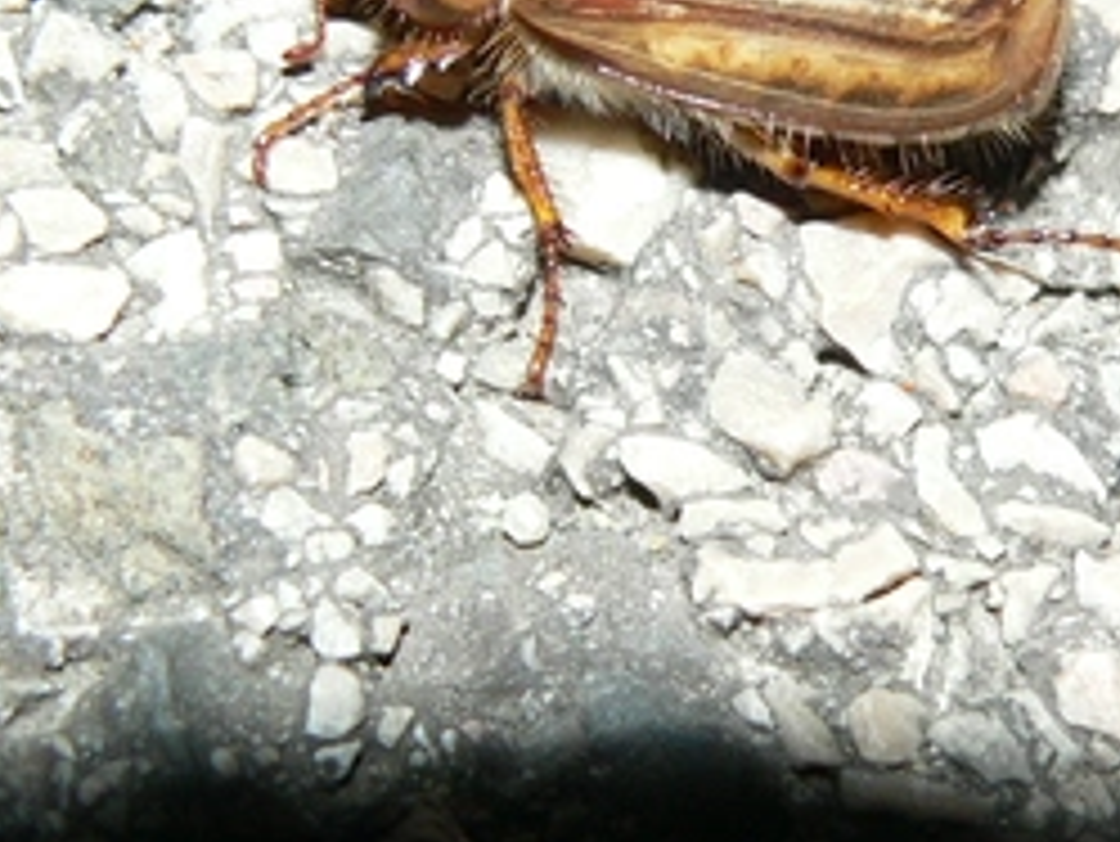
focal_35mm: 185
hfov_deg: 10.7
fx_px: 5989
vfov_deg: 8.0
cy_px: 419
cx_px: 634
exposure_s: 1/60
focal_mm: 12
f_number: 4
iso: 100
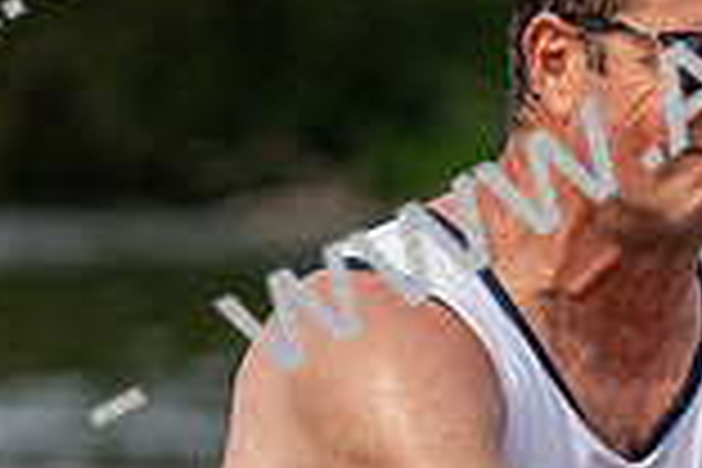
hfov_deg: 2.0
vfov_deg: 1.3
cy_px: 385
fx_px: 20142
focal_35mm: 1033
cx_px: 774
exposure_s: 1/1600
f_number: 5.6
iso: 400
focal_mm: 277
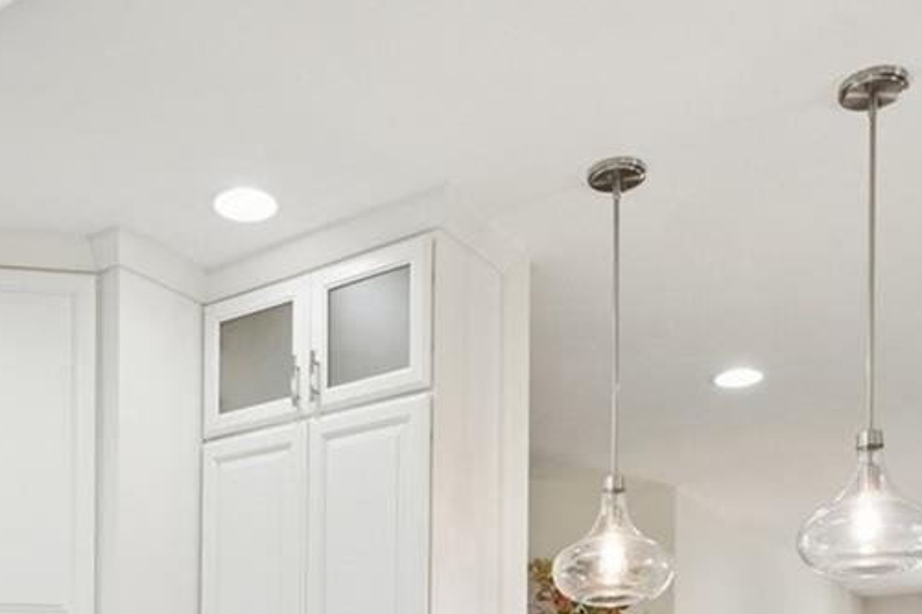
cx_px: 356
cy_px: 802
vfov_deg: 24.4
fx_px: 1229
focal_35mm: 48
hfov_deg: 40.9
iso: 800
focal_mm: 15
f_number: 11
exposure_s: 1/25
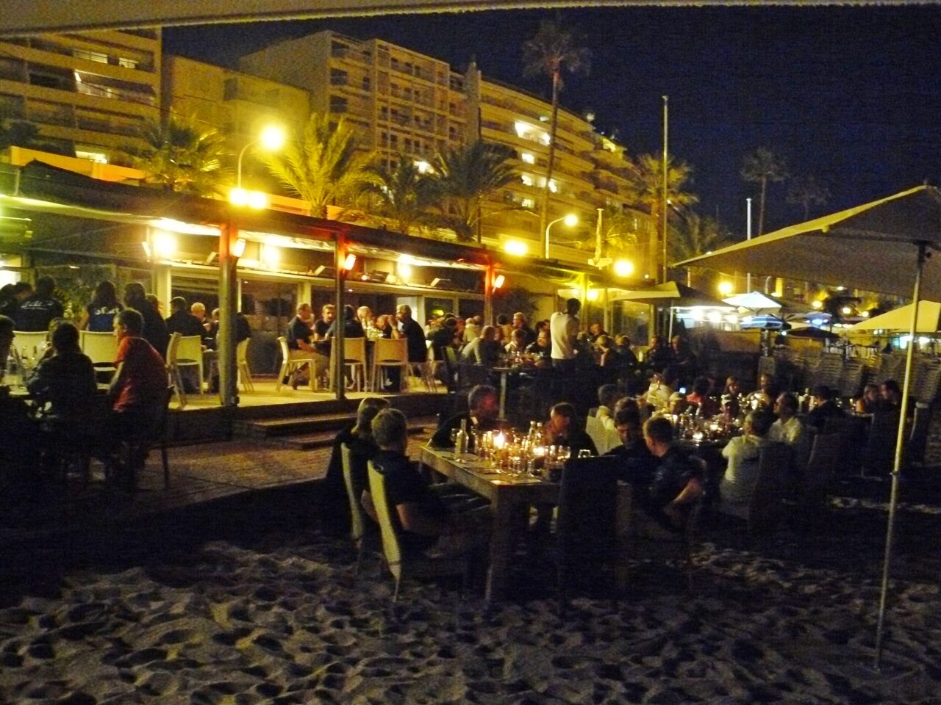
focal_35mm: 36
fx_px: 979
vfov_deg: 39.7
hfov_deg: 51.4
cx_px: 470
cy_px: 352
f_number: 2.8
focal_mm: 6
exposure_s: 1/4
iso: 800
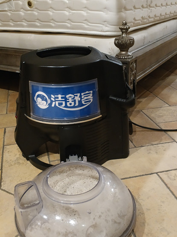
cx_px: 87
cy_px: 108
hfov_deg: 36.8
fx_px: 266
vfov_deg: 47.9
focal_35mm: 39
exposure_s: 1/12
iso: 1345
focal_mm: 3.82
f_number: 1.8
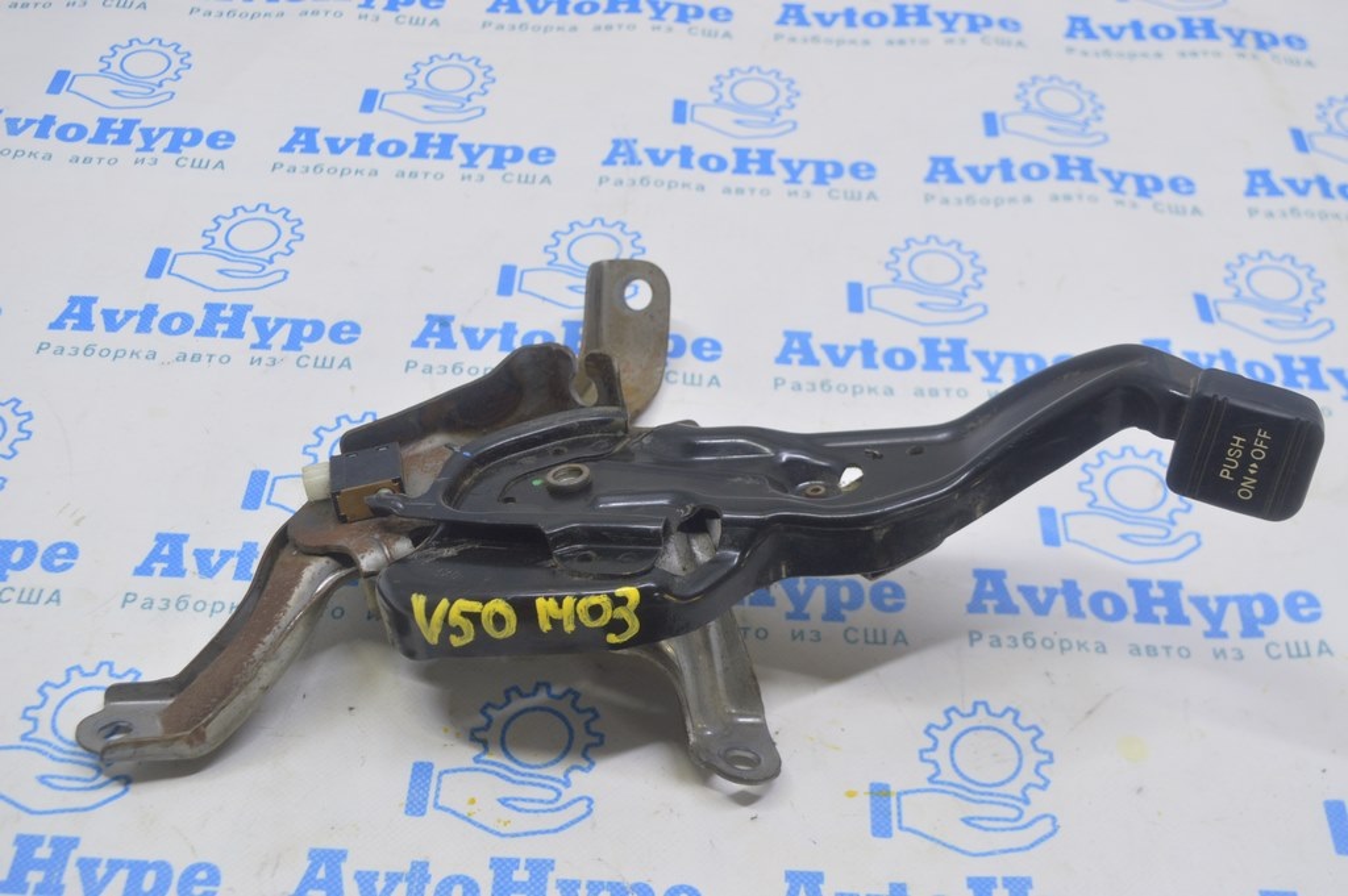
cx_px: 674
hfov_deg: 45.0
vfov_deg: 30.8
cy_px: 448
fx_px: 1627
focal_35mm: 44
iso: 400
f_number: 5.6
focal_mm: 29
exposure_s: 1/20
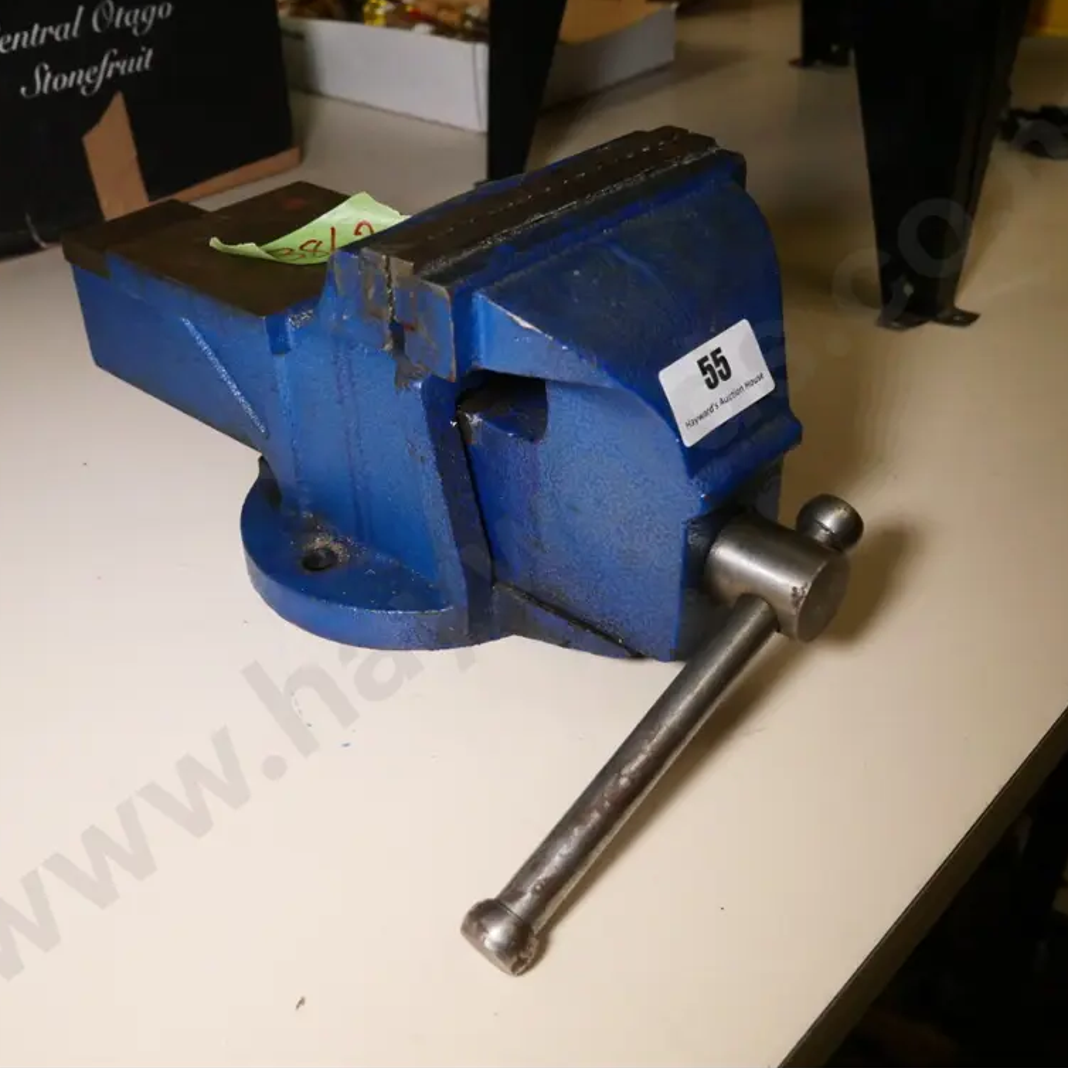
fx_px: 1257
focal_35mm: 36
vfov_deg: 46.0
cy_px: 530
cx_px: 545
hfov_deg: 46.0
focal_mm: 15
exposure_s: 1/500
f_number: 3.7
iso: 3200
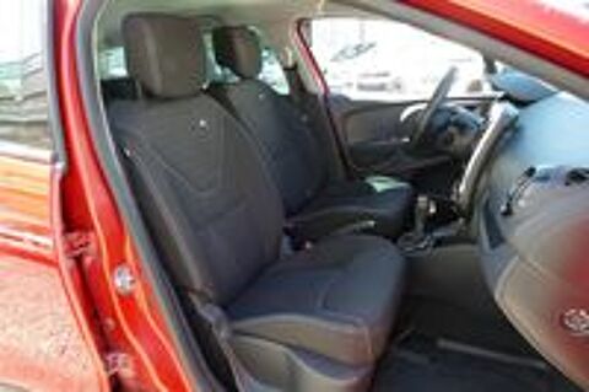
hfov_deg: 71.6
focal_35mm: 25
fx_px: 409
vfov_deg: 51.2
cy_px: 196
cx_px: 294
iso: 125
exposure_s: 1/60
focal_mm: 9.12
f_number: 2.8
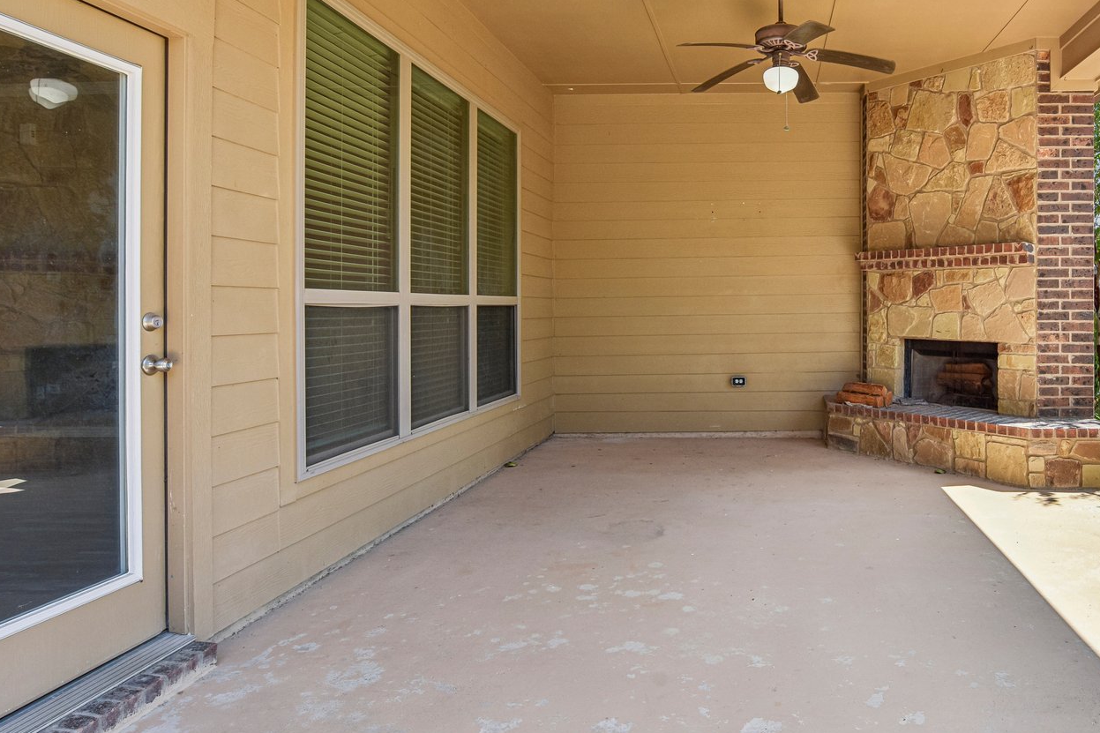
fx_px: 703
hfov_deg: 73.3
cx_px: 753
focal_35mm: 23
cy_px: 302
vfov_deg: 54.8
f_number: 8
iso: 100
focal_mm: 14
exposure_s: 1/125
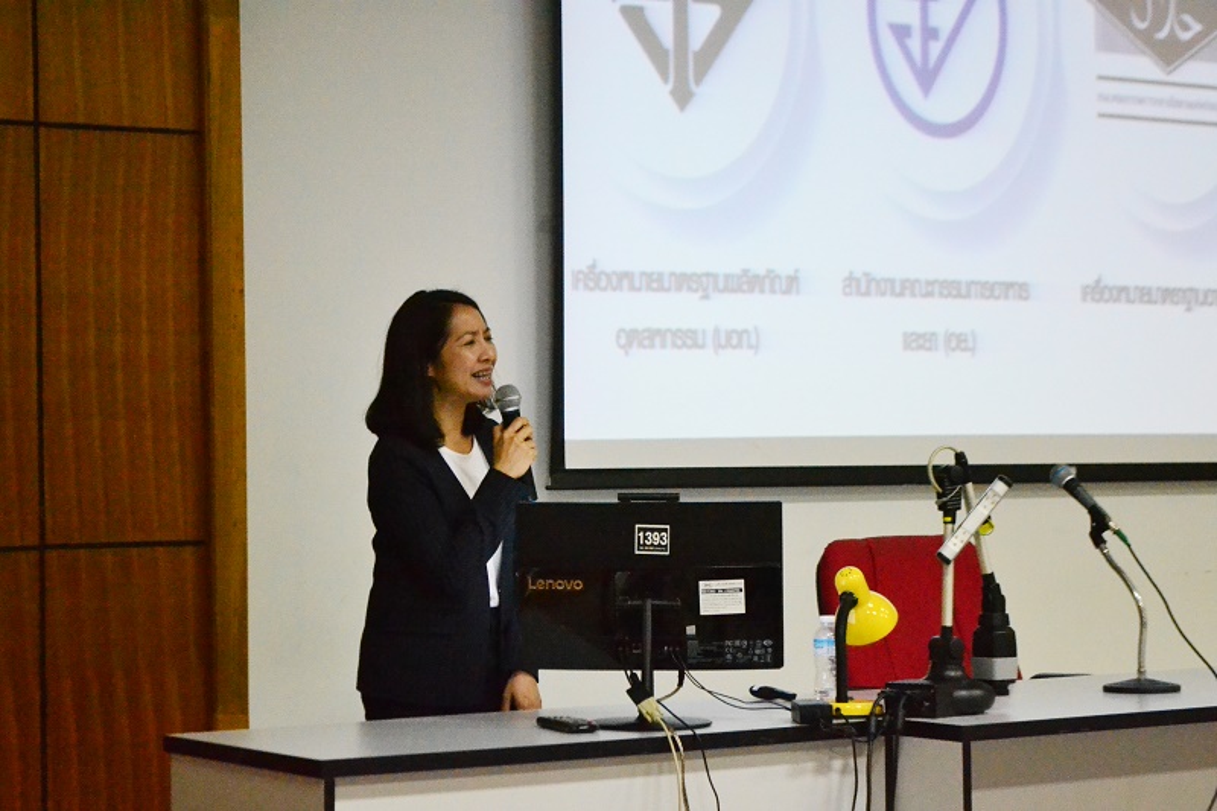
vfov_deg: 16.5
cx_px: 608
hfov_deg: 24.6
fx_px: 2788
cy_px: 406
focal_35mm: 82
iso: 6400
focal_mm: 55
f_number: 5.6
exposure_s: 1/80
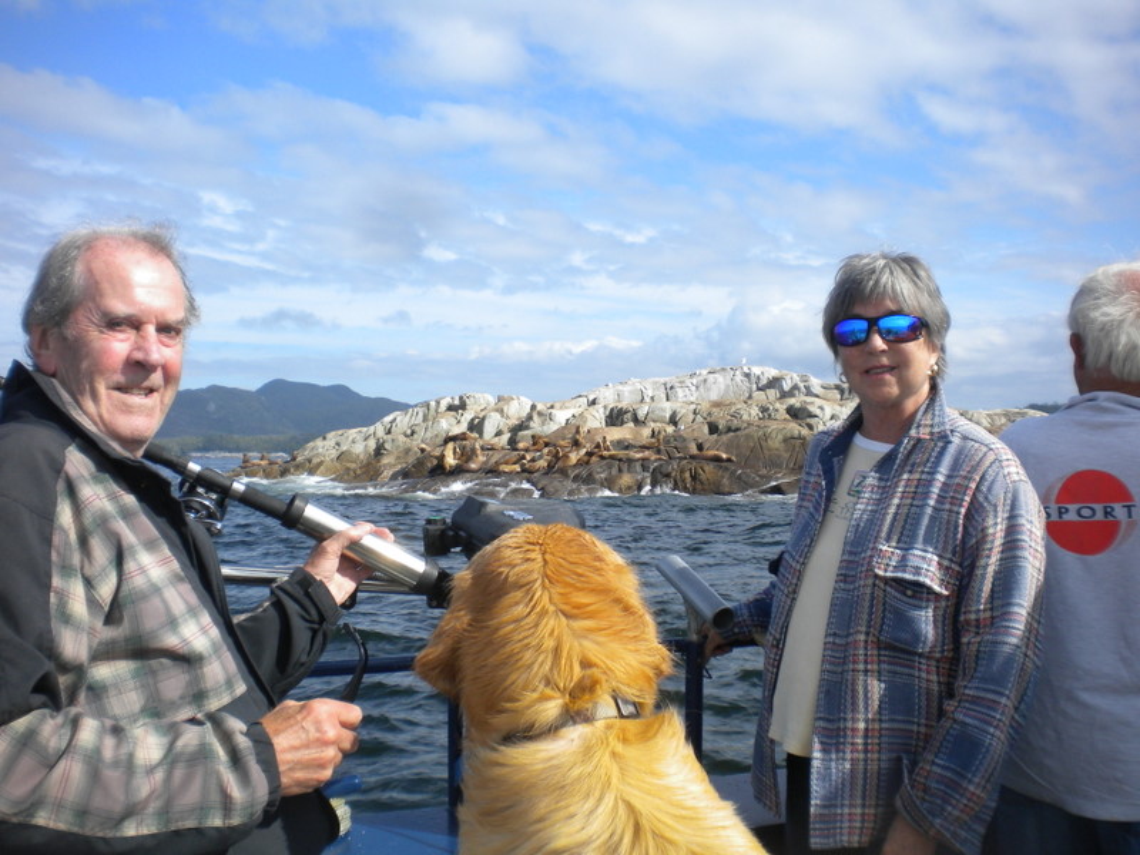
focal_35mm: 35
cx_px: 570
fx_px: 1153
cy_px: 428
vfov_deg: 40.7
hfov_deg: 52.6
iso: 80
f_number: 4.6
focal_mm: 6.3
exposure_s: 1/728
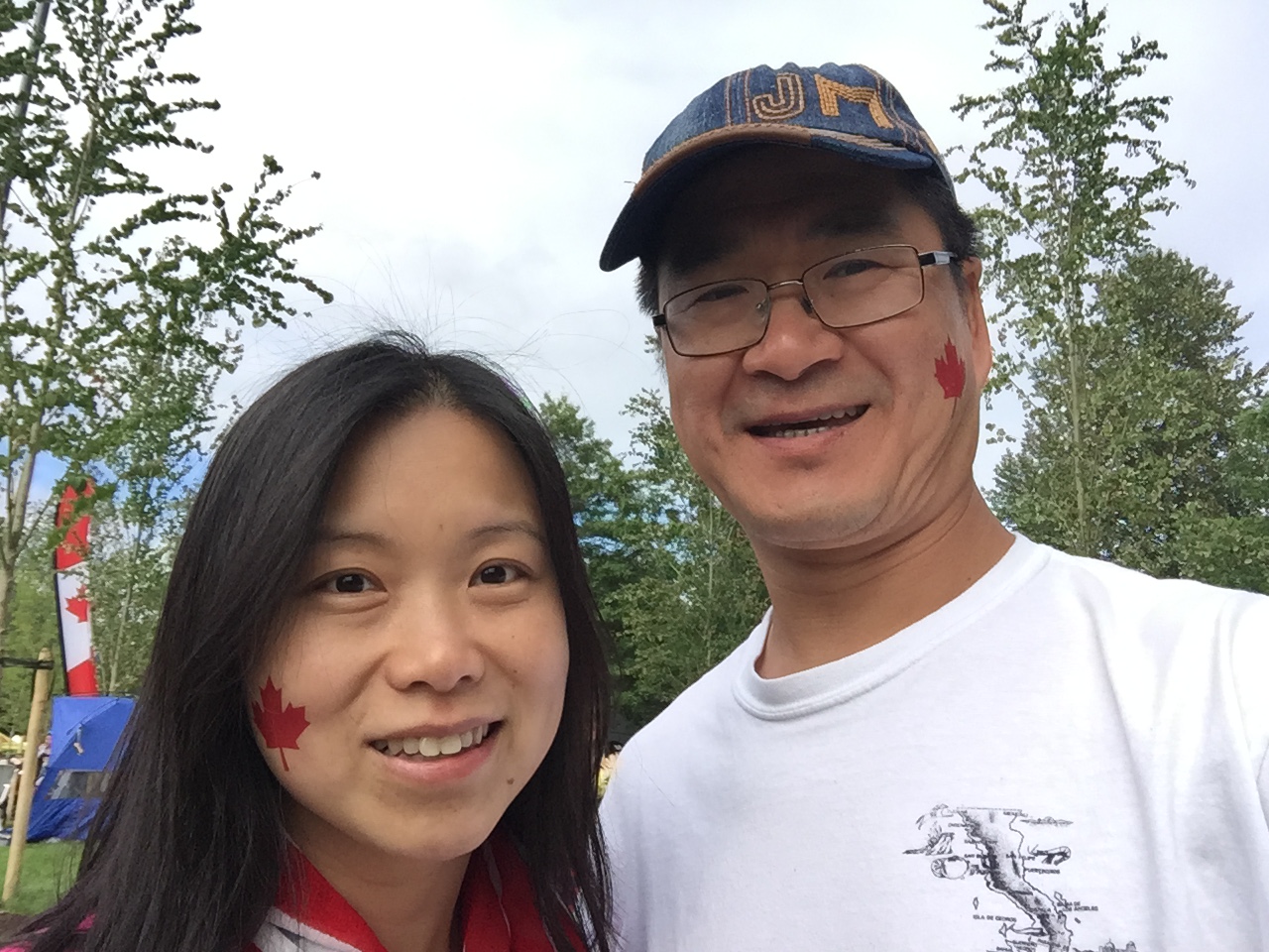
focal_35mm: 31
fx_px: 1136
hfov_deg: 58.4
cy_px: 476
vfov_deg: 45.4
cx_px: 634
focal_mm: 2.65
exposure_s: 1/769
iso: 32
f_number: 2.2
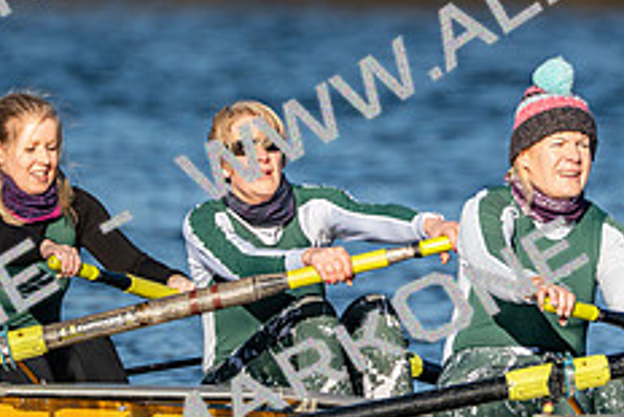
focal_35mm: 1499
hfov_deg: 1.4
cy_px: 208
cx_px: 508
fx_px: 25998
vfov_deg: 0.9
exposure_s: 1/2000
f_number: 6.3
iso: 320
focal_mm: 600
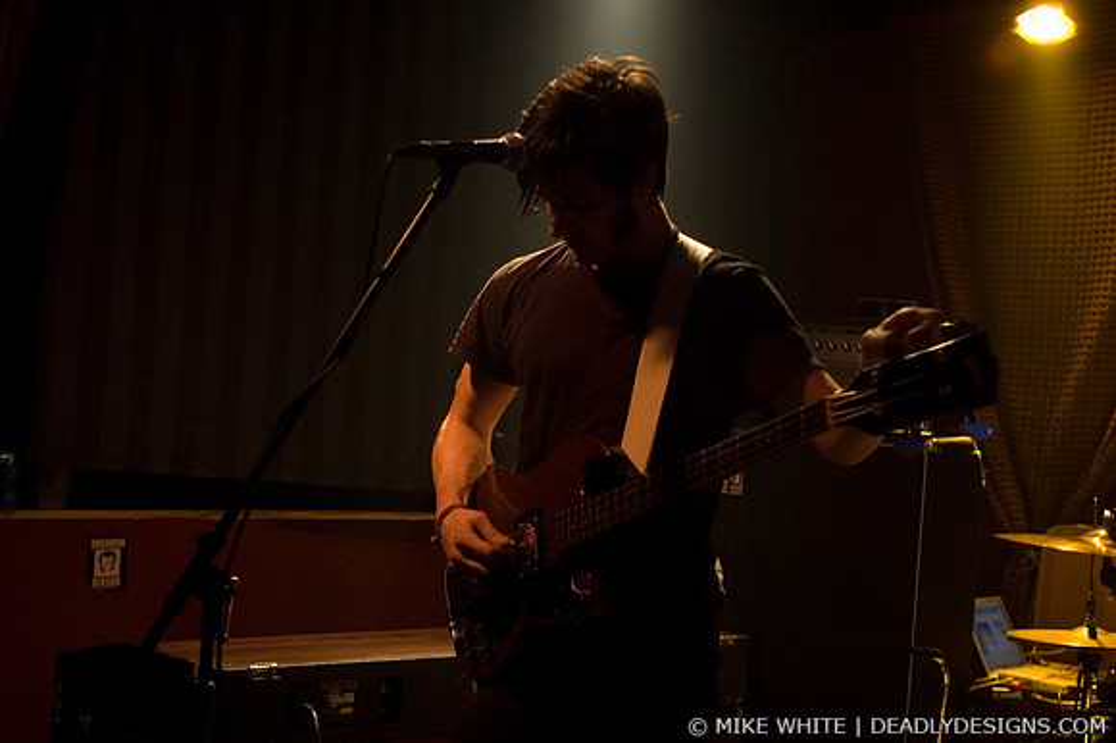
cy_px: 372
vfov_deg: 25.7
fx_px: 1627
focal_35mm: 52
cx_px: 558
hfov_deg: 37.9
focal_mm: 35
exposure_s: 1/20
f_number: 2.8
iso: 800
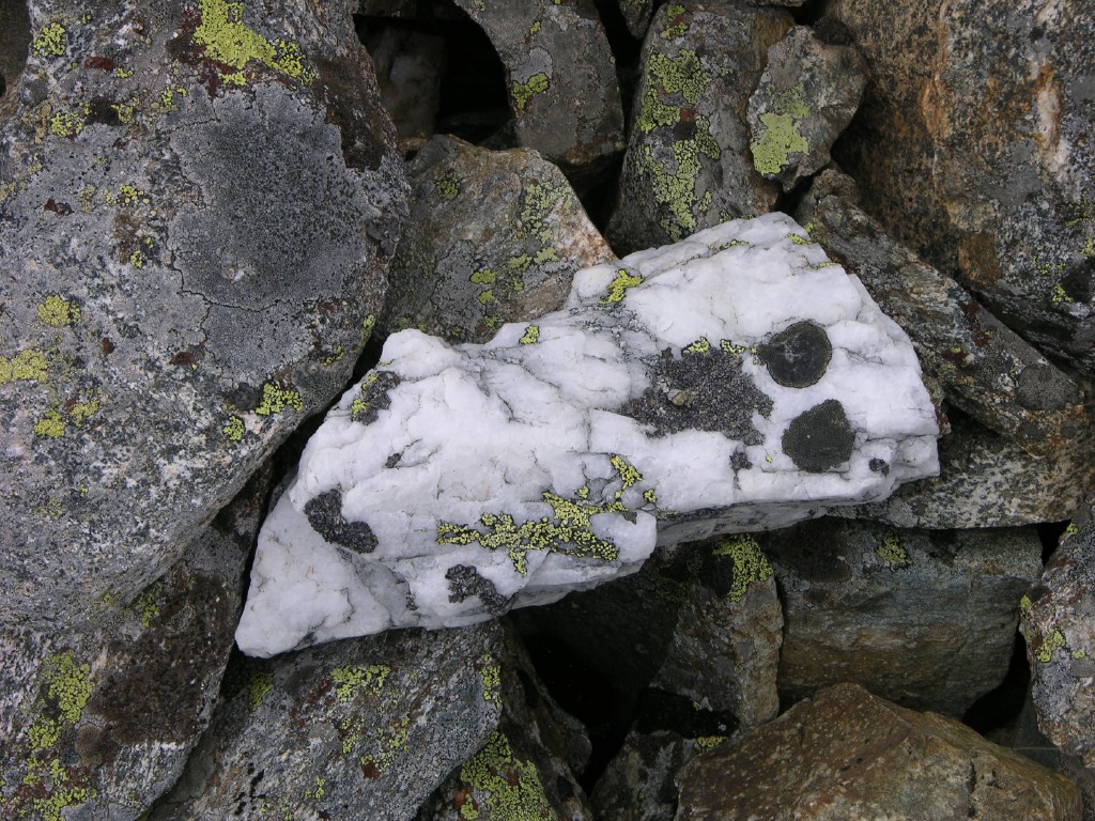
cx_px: 548
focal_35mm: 120
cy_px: 410
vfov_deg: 12.3
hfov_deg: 16.4
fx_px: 3796
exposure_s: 1/310
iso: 50
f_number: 5.3
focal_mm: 29.5
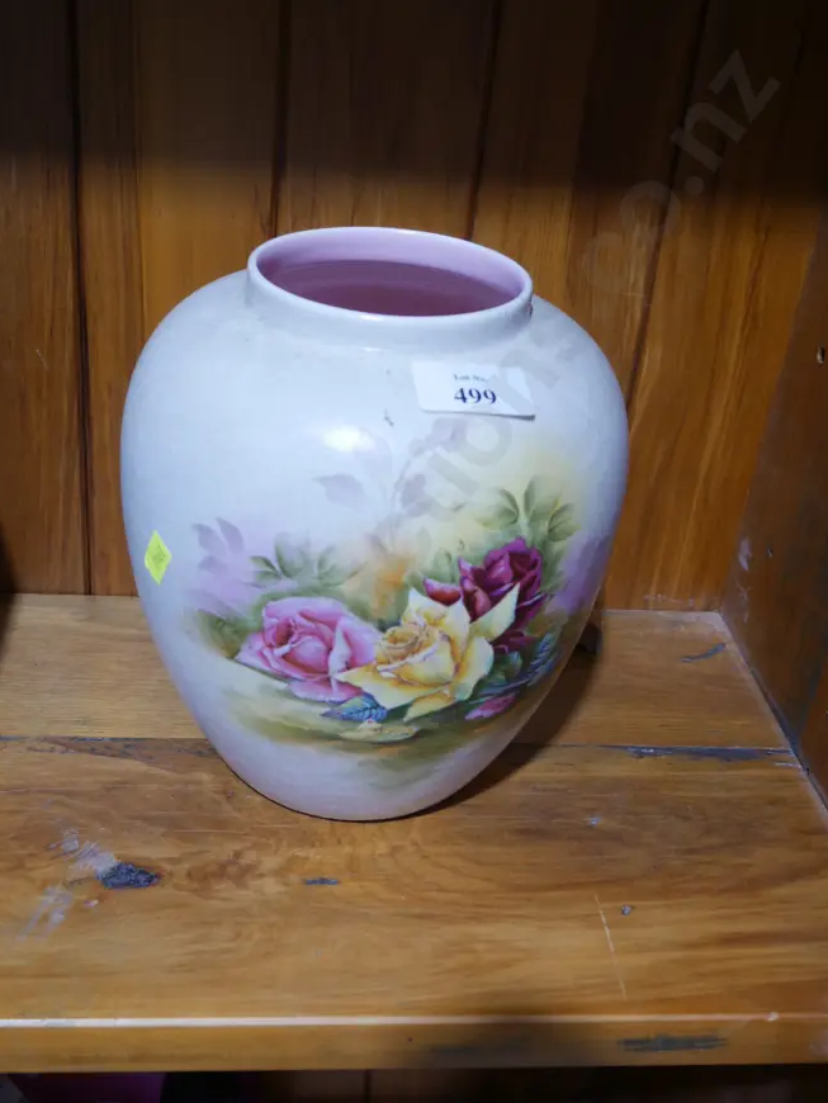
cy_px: 586
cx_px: 368
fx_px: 1275
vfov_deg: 46.8
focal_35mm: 40
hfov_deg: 35.9
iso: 500
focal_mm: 17
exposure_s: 1/60
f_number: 4
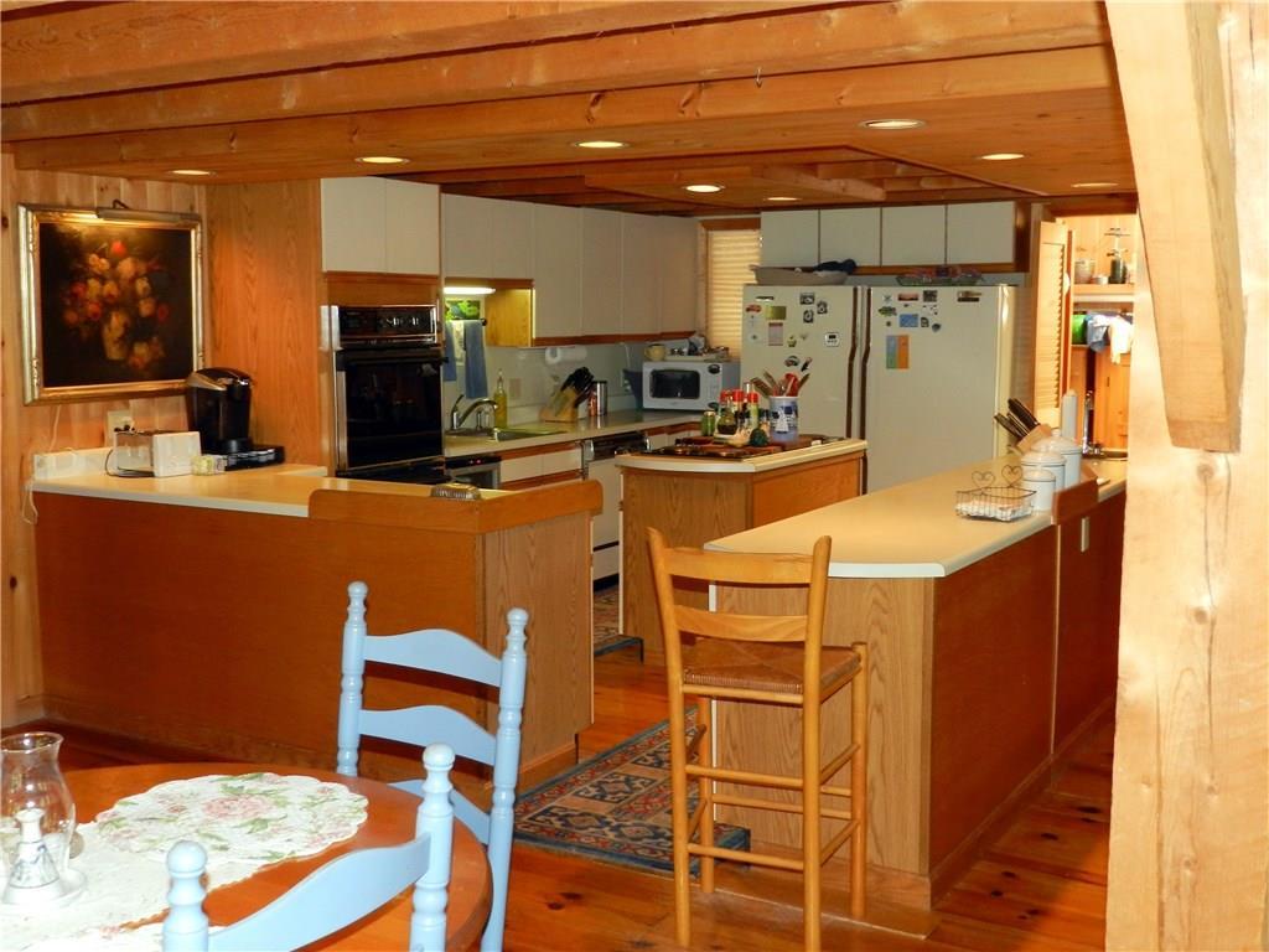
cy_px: 476
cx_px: 634
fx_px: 1393
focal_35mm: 38
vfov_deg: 37.7
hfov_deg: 49.0
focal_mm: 6.7
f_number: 4
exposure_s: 1/30
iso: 360
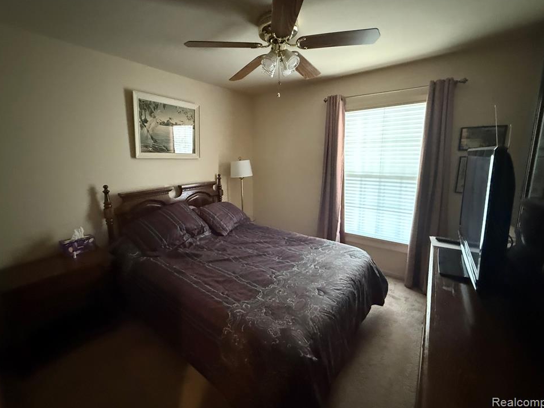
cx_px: 258
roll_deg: +1.1
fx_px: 236
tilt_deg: -9.1
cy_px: 193
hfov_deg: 98.1
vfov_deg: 81.7
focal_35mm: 15
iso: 1250
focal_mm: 2.22
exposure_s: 1/40
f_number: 2.2
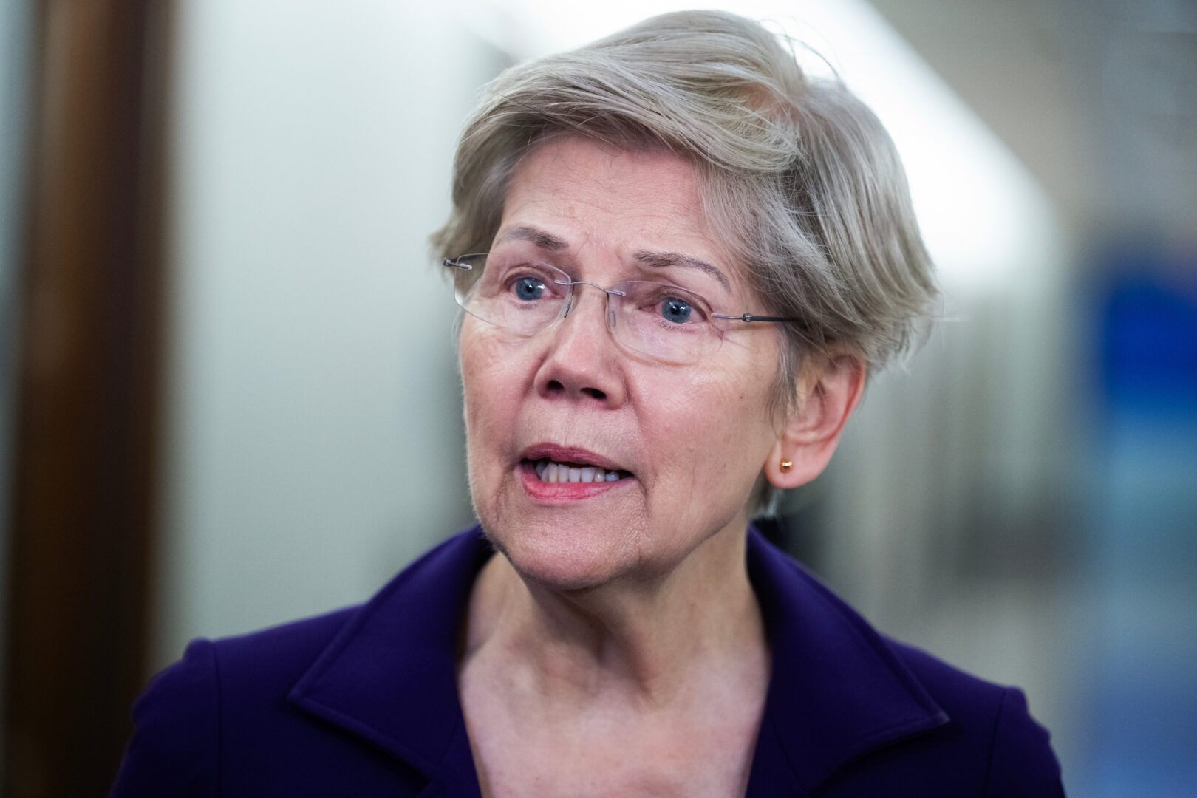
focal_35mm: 160
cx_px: 598
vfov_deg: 8.6
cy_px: 399
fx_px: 5320
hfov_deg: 12.8
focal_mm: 160
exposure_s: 1/320
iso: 3200
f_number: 2.8
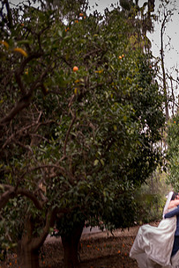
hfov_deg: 17.3
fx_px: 567
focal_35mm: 76
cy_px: 160
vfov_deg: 26.6
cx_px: 202
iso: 100
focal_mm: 40
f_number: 2
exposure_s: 1/80
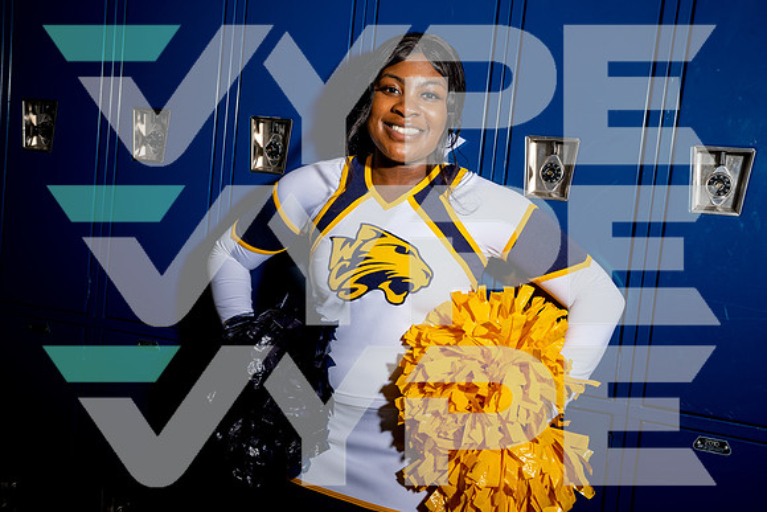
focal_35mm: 43
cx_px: 384
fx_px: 916
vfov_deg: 31.2
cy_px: 256
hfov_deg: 45.4
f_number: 10
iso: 250
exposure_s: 1/250
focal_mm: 43
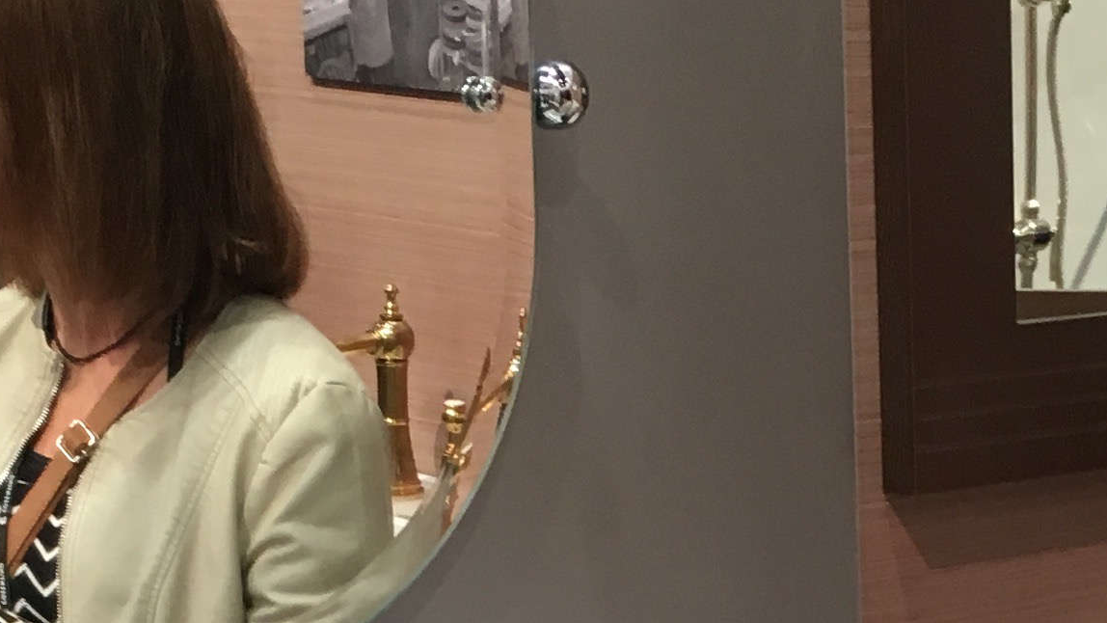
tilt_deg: -15.5
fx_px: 3259
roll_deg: +2.2
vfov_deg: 10.2
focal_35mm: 111
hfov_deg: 19.2
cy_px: 1203
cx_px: 767
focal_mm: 4.15
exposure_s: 1/30
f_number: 2.2
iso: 64
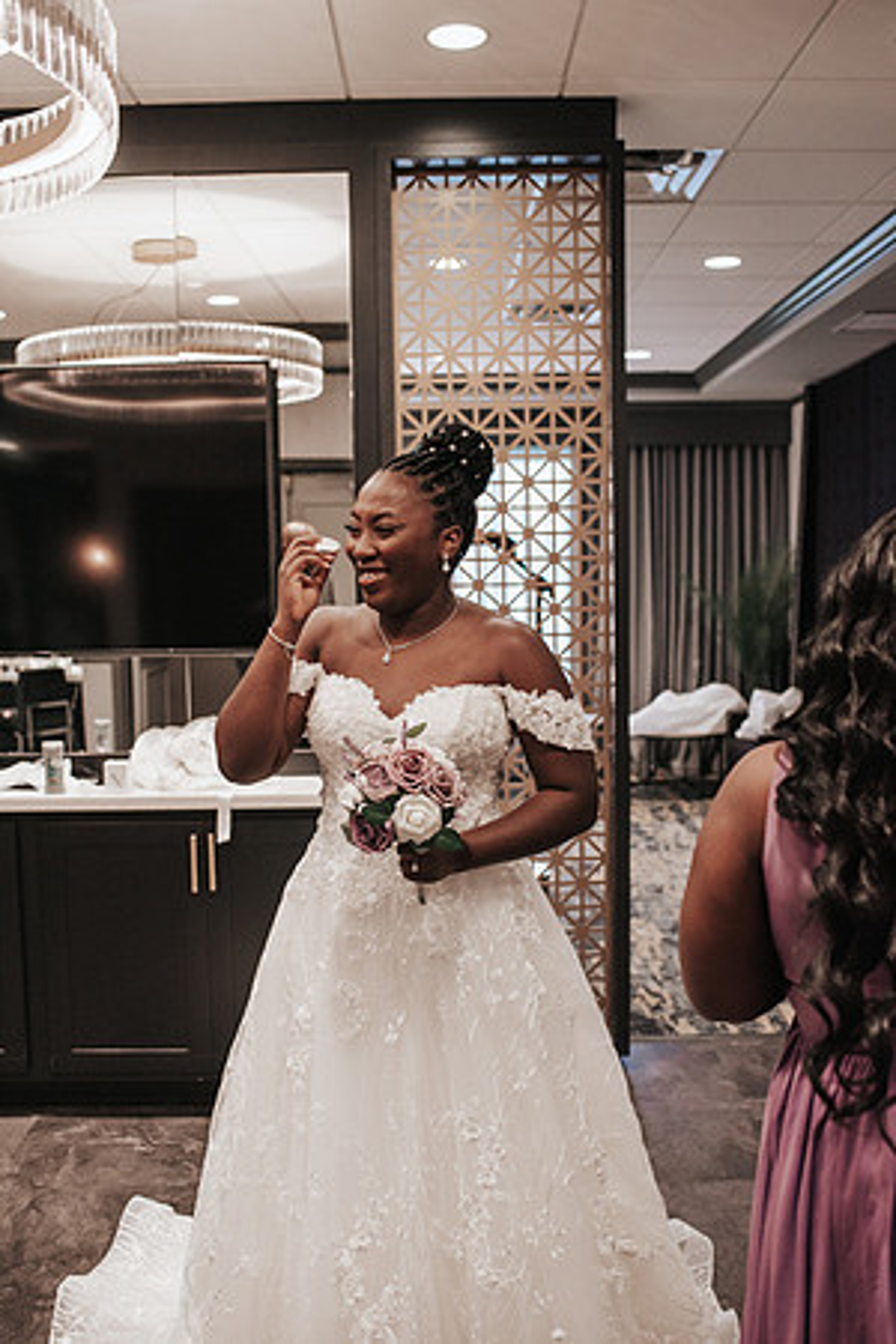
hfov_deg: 37.9
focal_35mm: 35
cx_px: 448
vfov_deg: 54.4
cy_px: 672
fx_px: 1307
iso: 1000
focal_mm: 35
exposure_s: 1/640
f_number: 3.2
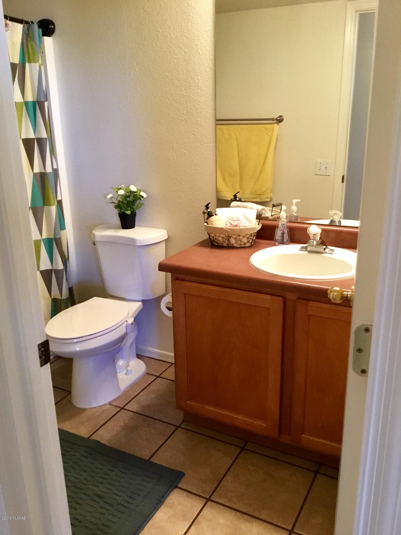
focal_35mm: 31
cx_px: 200
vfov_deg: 58.4
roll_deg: +1.7
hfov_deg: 45.4
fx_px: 479
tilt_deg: -18.5
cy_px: 268
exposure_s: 1/30
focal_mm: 3.3
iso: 125
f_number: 2.4
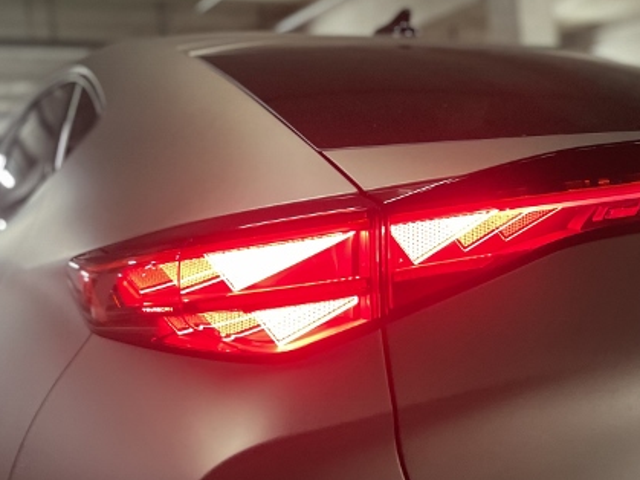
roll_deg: +8.2
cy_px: 178
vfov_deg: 34.9
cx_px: 470
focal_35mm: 41
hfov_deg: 44.4
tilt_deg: +0.8
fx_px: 758
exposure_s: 1/38
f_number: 1.6
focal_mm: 4.2
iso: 500
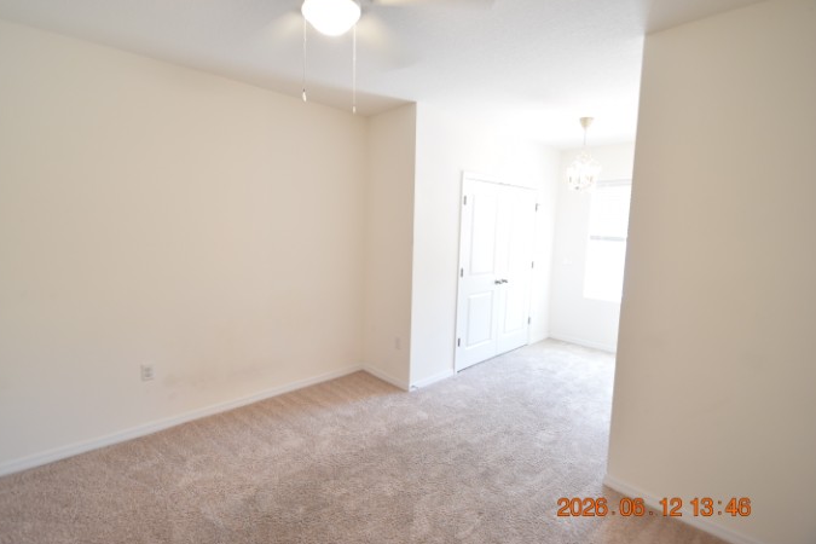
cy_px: 261
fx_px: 363
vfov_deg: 73.7
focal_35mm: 16
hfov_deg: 96.7
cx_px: 398
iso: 800
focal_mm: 10
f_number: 3.5
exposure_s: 1/45
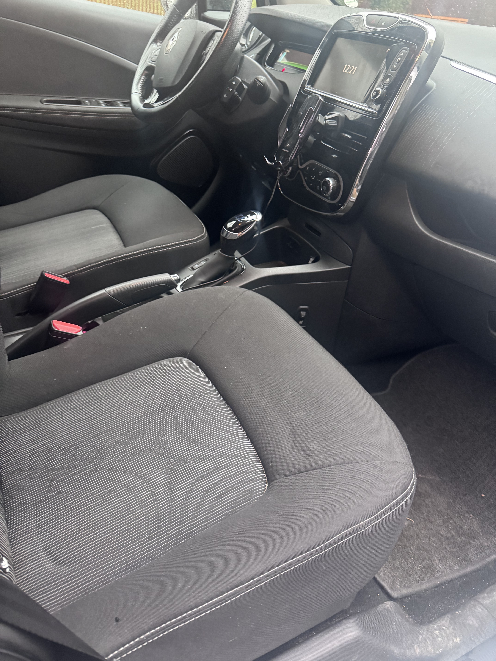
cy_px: 330
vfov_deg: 71.6
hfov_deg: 56.8
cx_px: 248
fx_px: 459
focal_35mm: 24
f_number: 1.78
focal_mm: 6.76
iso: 500
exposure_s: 1/60
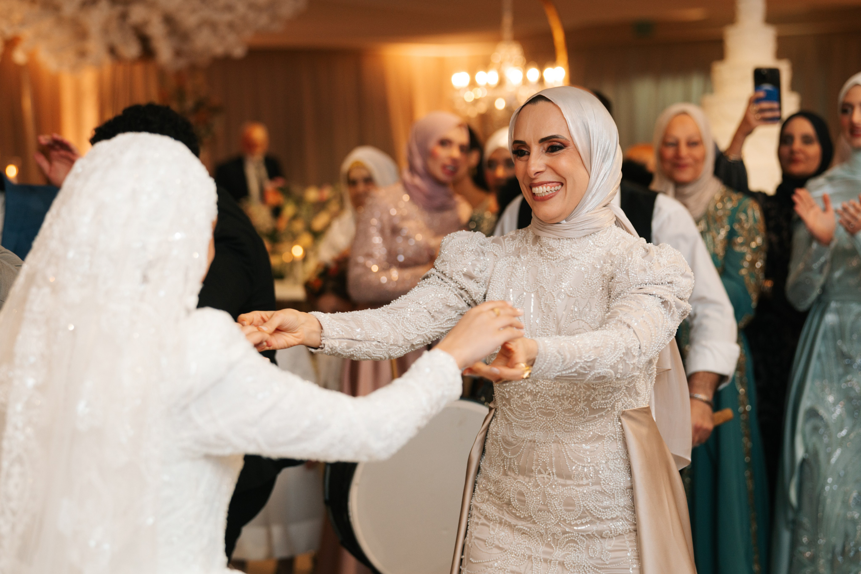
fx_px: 1850
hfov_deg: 26.2
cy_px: 287
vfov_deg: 17.6
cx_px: 430
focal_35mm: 77
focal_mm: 74
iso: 800
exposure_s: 1/200
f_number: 2.8
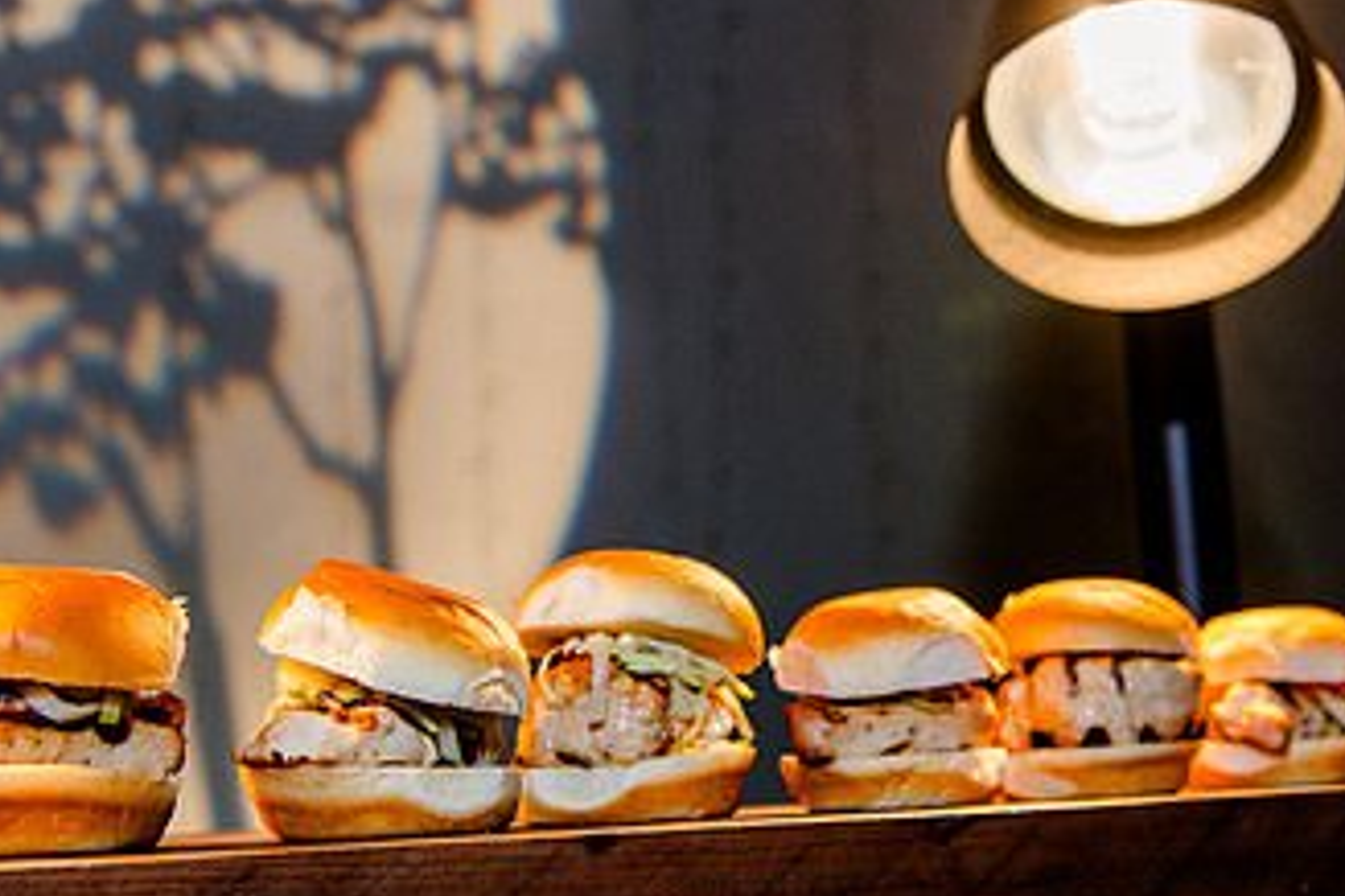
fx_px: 2503
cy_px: 490
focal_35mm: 67
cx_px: 859
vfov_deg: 20.3
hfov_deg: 29.9
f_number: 4.5
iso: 500
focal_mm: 34
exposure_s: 1/500
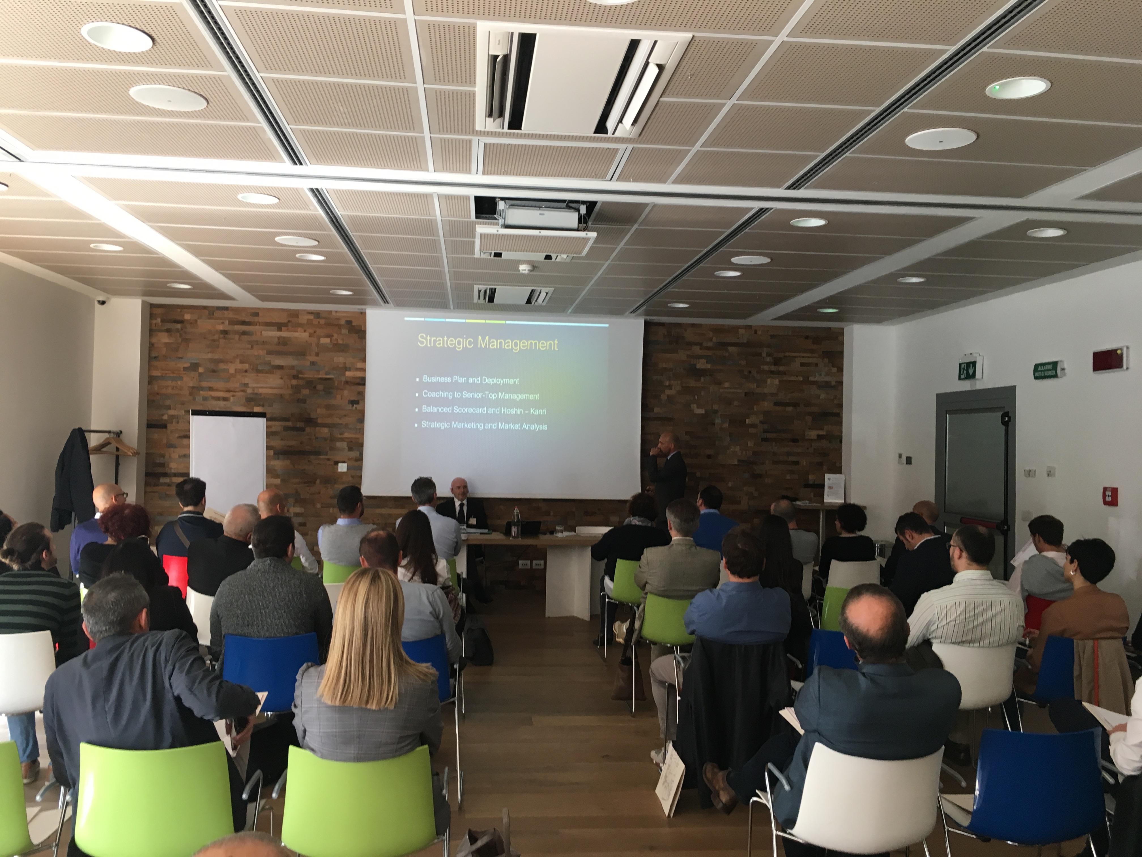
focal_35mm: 29
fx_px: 957
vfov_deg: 48.2
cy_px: 428
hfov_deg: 61.7
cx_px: 571
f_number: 2.2
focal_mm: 4.15
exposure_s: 1/33
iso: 100
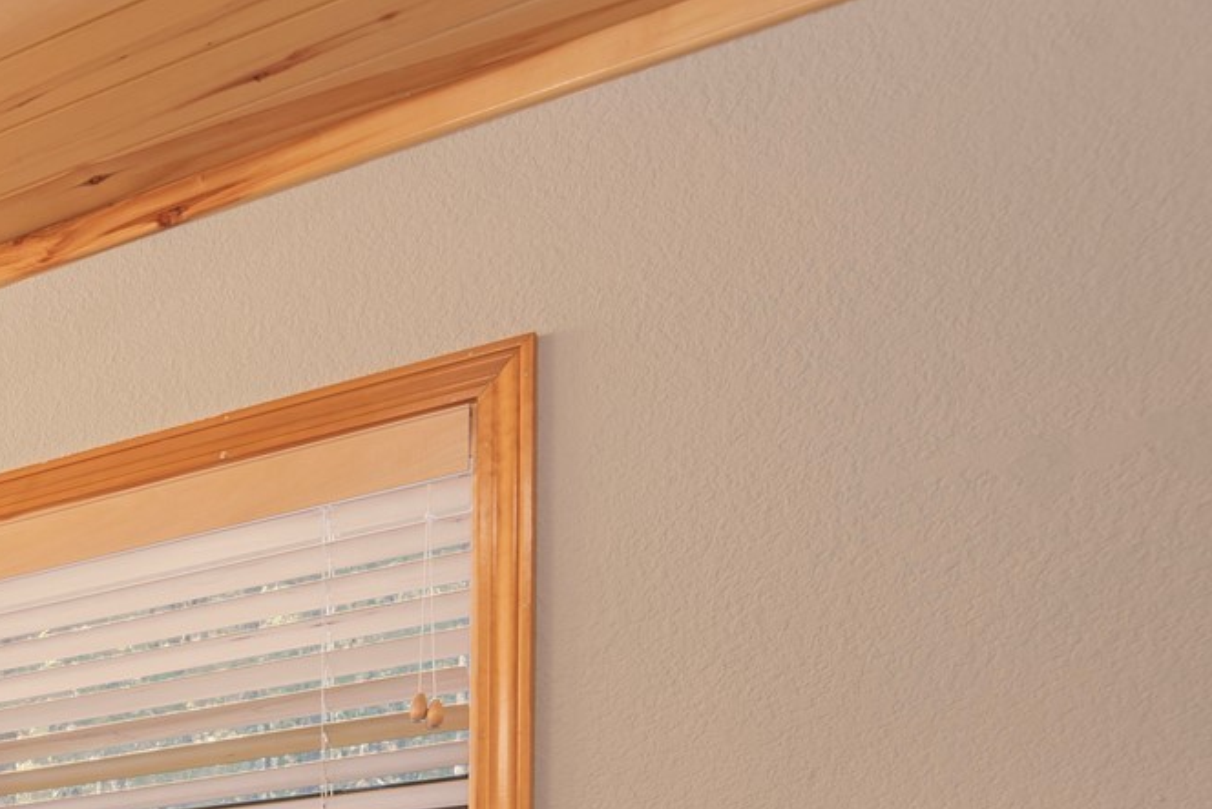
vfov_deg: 22.9
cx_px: -578
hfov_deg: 28.0
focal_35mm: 49
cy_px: 1178
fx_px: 1650
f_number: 7.1
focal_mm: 16
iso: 100
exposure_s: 1/2
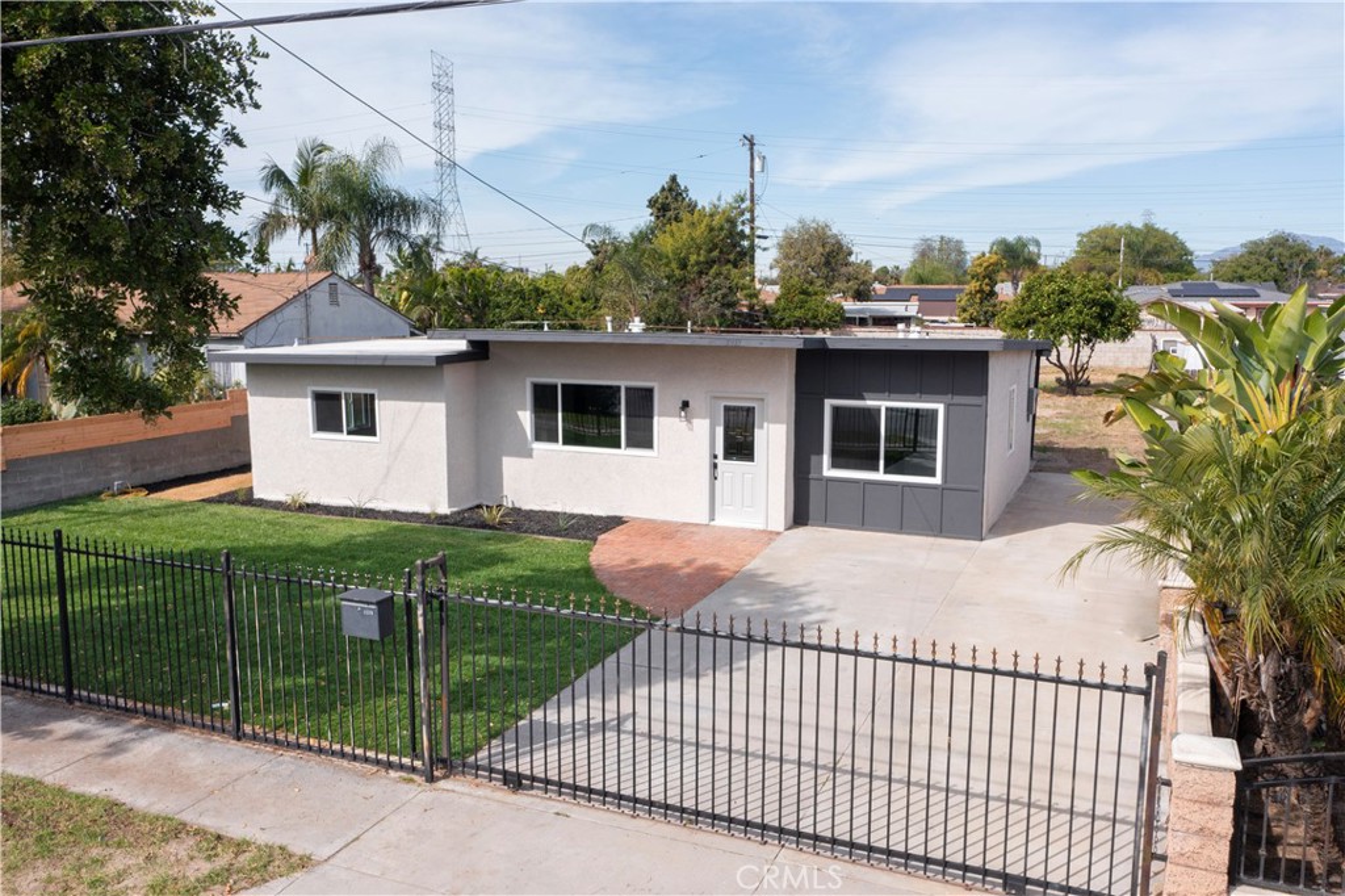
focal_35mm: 28
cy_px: 448
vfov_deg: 46.4
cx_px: 672
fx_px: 1046
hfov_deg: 65.5
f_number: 5
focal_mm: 10.26
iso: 100
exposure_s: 1/500
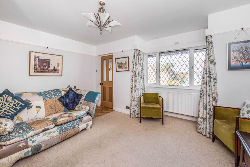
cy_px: 84
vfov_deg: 81.2
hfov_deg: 104.2
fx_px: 97
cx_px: 125
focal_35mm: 14
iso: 320
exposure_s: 1/60
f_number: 9
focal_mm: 14
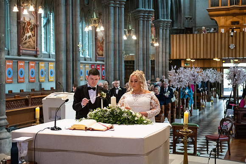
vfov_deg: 23.4
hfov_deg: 34.5
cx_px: 123
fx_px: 396
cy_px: 82
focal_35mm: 58
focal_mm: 58
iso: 1250
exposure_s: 1/160
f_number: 3.5
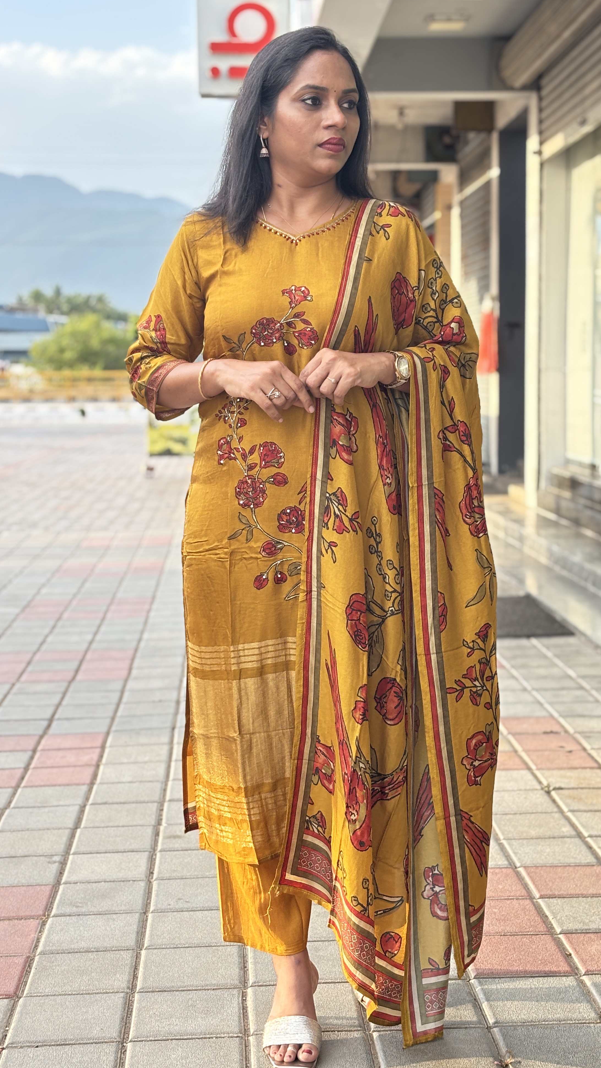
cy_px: 517
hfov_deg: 20.4
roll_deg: +0.4
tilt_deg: -5.4
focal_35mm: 59
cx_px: 333
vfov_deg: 35.4
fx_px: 1672
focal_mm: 5.96
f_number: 1.6
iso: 32
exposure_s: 1/221
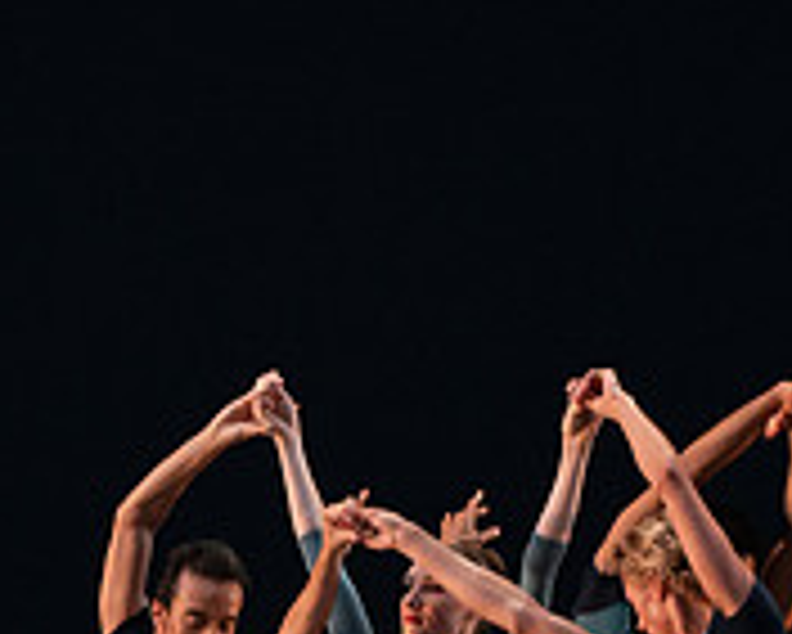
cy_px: 699
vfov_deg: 1.7
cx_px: 310
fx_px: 21741
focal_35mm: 927
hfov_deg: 2.1
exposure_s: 1/400
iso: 5000
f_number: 8
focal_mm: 300
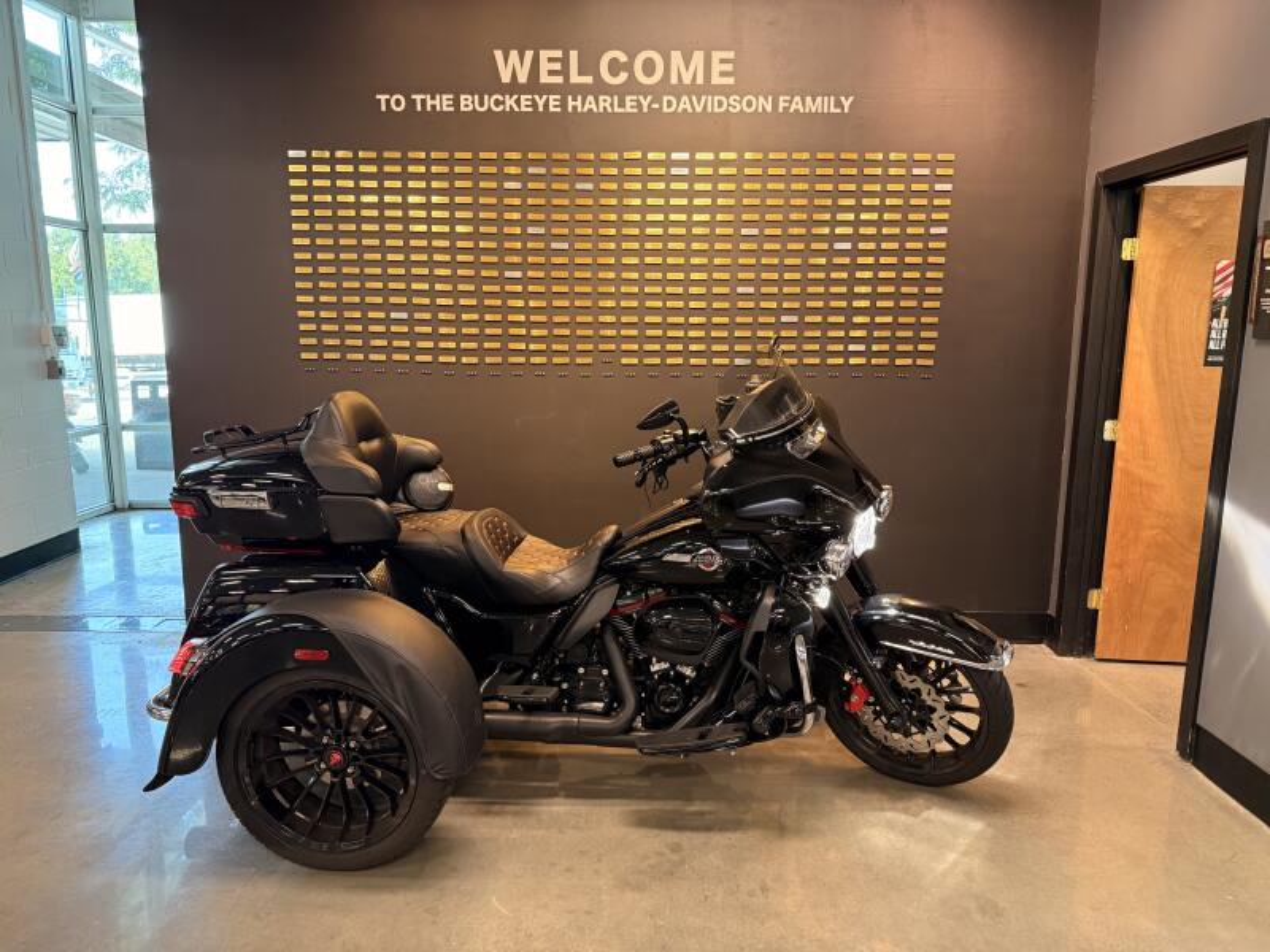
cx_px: 635
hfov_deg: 71.6
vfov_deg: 56.8
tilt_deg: -9.6
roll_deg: +0.6
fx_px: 881
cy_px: 476
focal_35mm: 24
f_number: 1.78
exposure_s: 1/60
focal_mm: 6.76
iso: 320
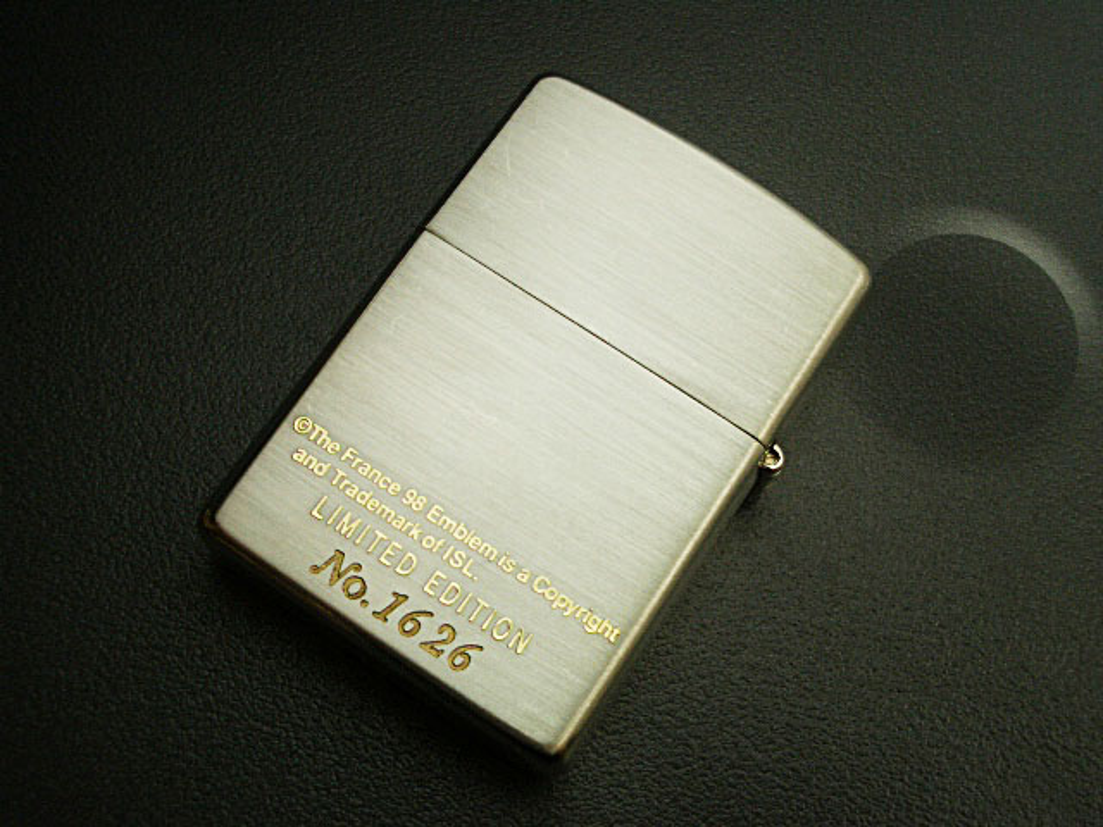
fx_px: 1561
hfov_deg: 38.9
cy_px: 414
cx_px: 552
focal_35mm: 49
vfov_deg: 29.7
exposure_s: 1/100
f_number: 3.1
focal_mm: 8.2
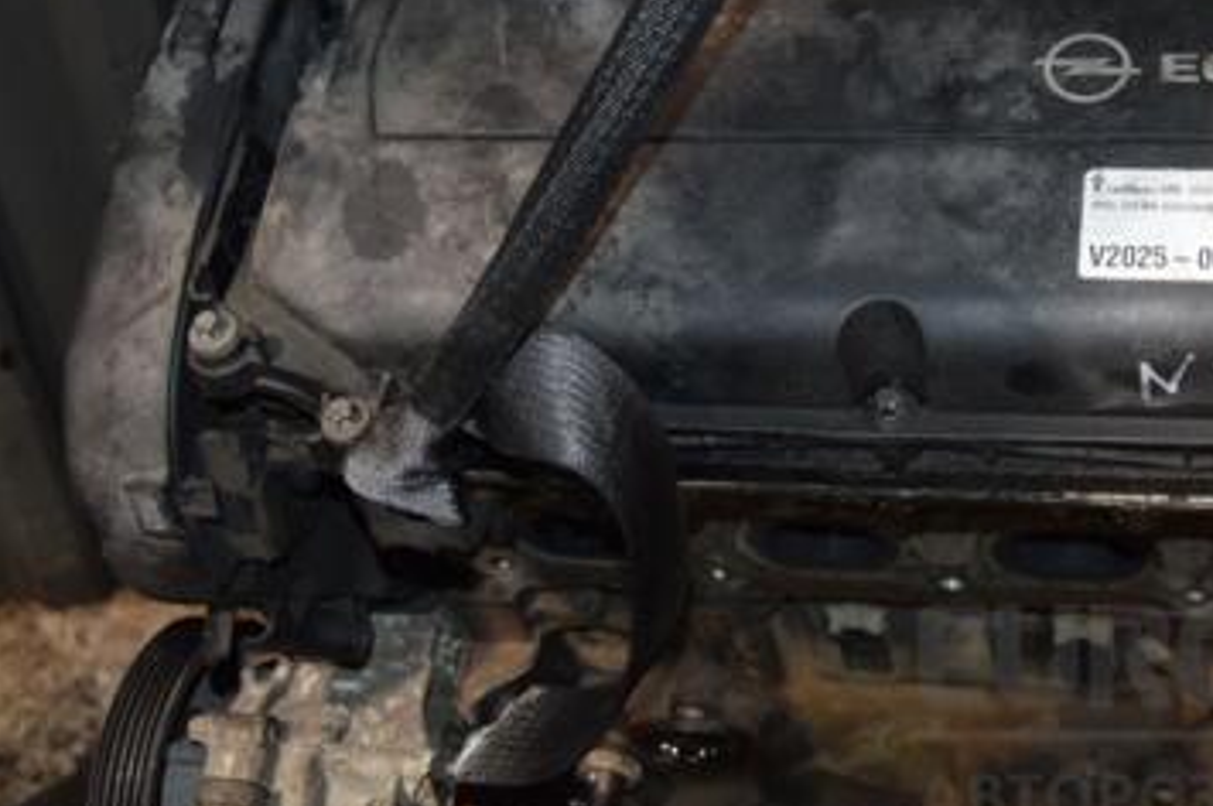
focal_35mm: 66
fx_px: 2222
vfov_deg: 20.4
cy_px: 202
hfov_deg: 30.2
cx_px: 854
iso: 800
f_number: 5
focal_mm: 26
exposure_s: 1/60
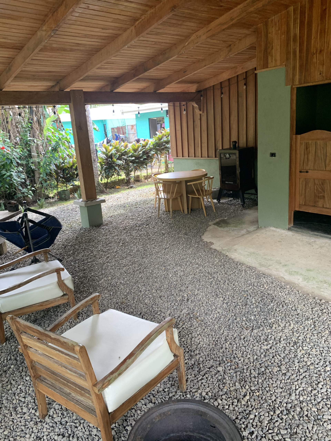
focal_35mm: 26
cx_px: 166
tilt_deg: -10.4
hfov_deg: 53.1
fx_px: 331
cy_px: 220
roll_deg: +2.4
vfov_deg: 67.3
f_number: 1.8
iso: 100
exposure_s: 1/92
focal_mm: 4.25
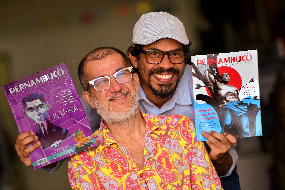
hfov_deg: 7.4
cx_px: 142
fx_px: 2193
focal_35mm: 277
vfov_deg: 5.0
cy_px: 95
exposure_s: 1/100
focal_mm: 185
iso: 100
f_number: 5
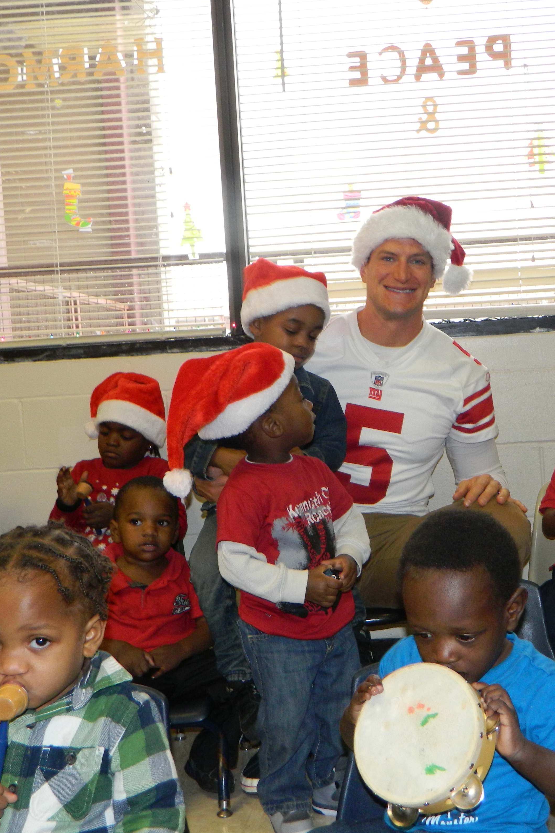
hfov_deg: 30.2
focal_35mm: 44
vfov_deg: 44.5
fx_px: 1018
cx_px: 386
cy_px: 420
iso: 180
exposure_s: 1/40
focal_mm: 5.6
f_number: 3.2
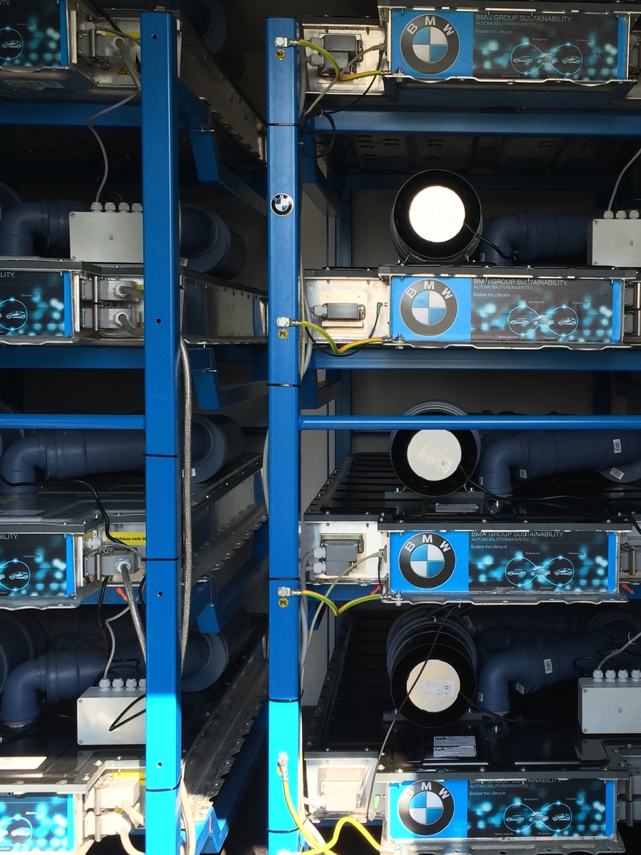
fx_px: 1210
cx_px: 477
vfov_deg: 38.9
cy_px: 429
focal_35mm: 49
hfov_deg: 29.2
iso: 32
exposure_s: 1/373
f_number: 2.2
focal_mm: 4.12
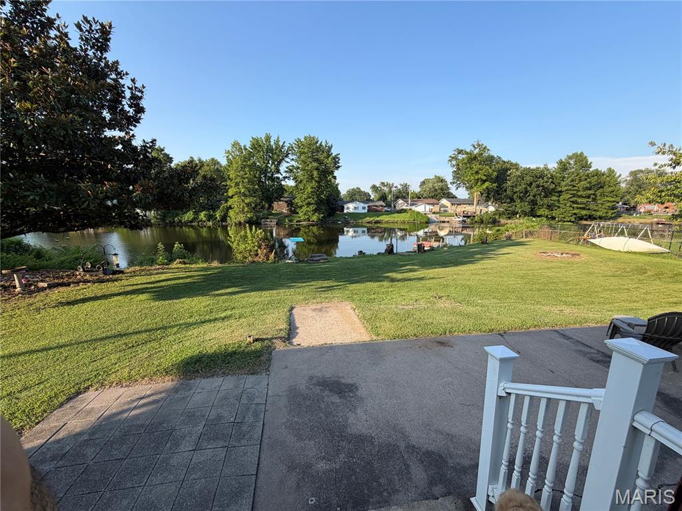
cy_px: 256
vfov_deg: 85.7
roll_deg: +0.9
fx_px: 276
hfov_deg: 102.1
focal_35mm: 14
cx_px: 341
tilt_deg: -9.6
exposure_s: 1/709
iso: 40
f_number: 2.2
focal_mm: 2.22
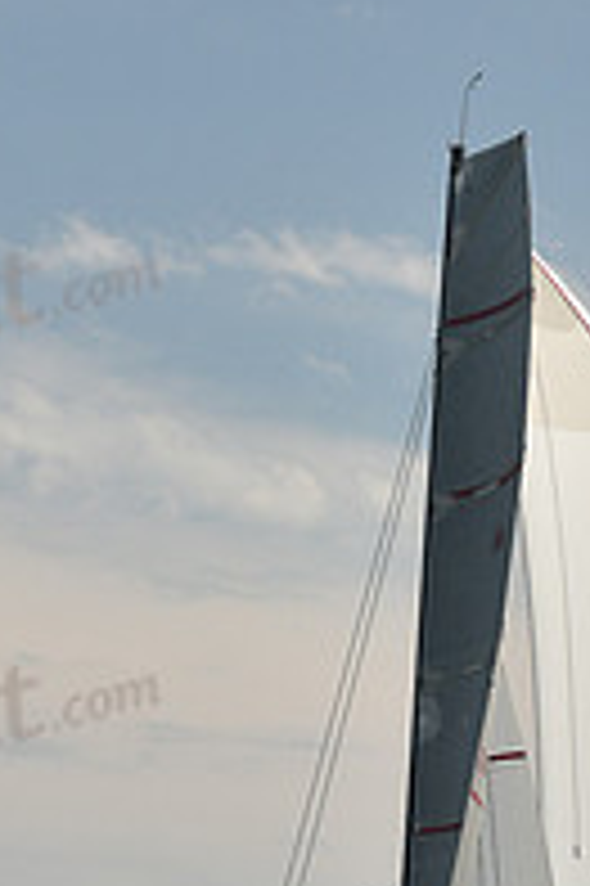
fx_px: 6895
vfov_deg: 7.3
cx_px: 394
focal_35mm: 280
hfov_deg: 4.9
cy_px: 926
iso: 320
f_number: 6.3
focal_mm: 95
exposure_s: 1/1250
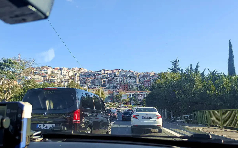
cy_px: 70
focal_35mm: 28
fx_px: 182
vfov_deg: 44.5
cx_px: 115
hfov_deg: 66.5
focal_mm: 5.43
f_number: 1.89
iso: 48
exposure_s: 1/1030
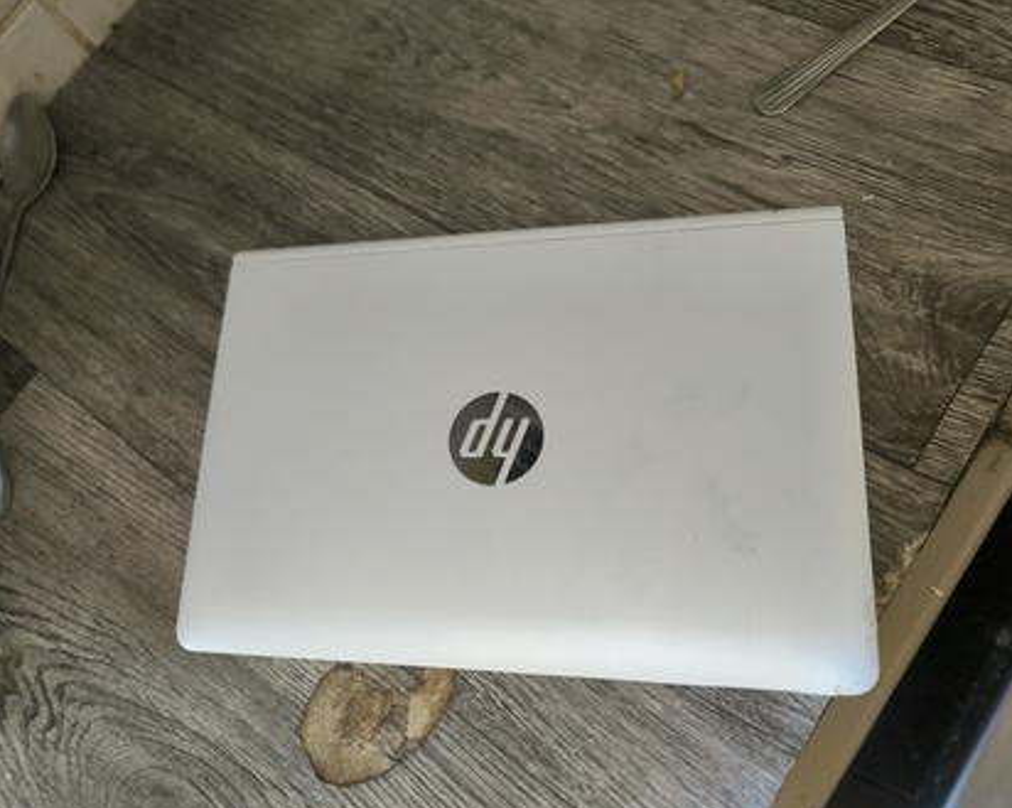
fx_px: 778
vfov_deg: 54.9
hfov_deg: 66.0
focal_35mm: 26
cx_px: 478
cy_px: 399
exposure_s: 1/24
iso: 2048
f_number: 1.9
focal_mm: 6.92
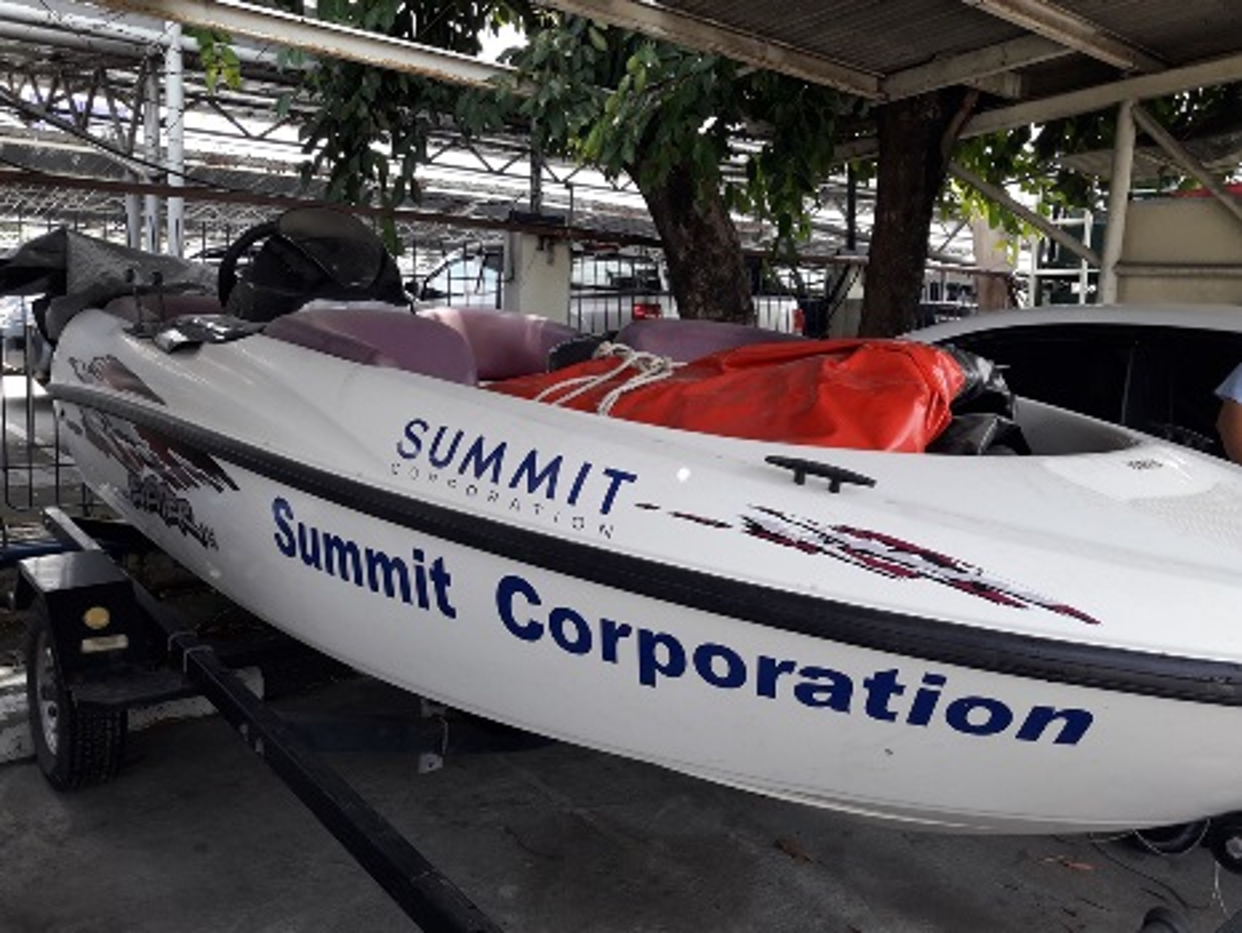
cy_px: 466
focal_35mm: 28
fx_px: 1005
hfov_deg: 63.4
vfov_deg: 49.8
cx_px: 621
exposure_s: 1/232
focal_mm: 3.7
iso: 40
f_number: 1.9
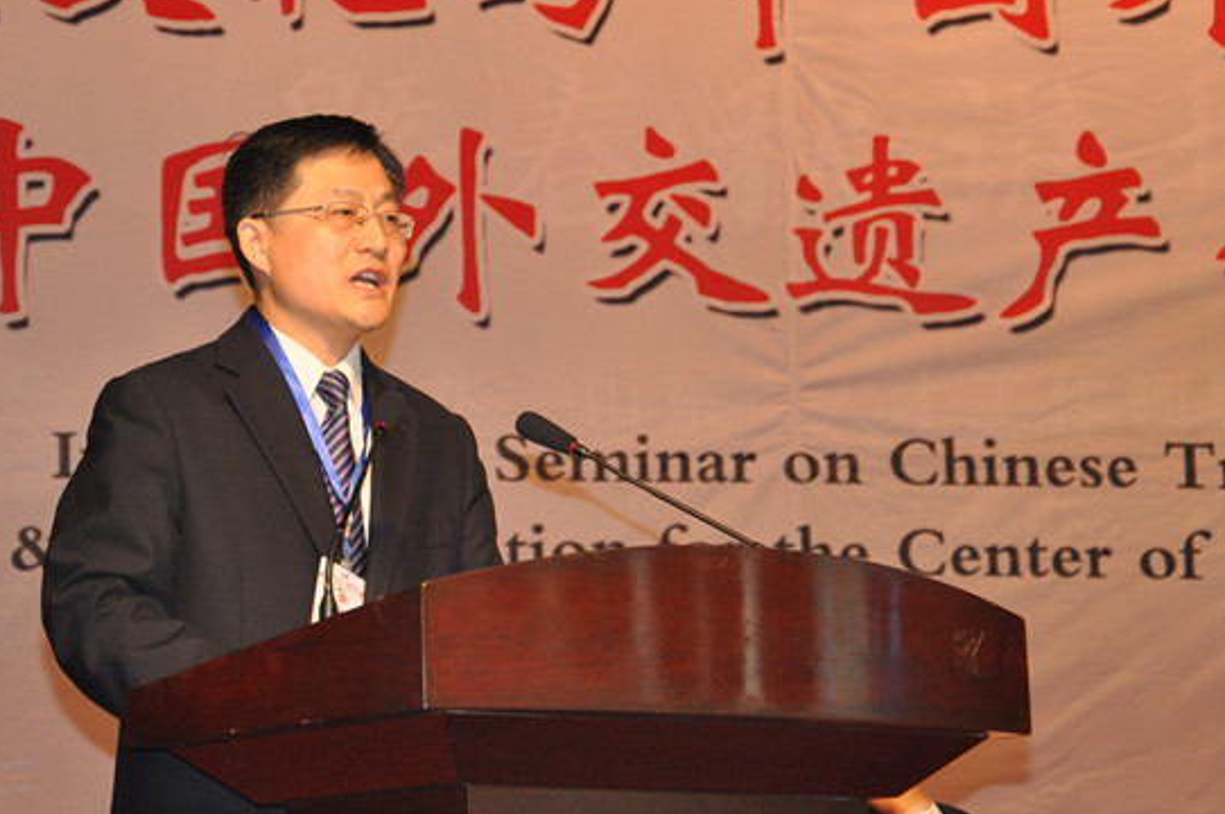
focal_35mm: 155
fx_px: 5268
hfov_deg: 13.2
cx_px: 366
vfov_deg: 8.8
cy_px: 315
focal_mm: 70
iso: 1250
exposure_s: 1/60
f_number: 5.3
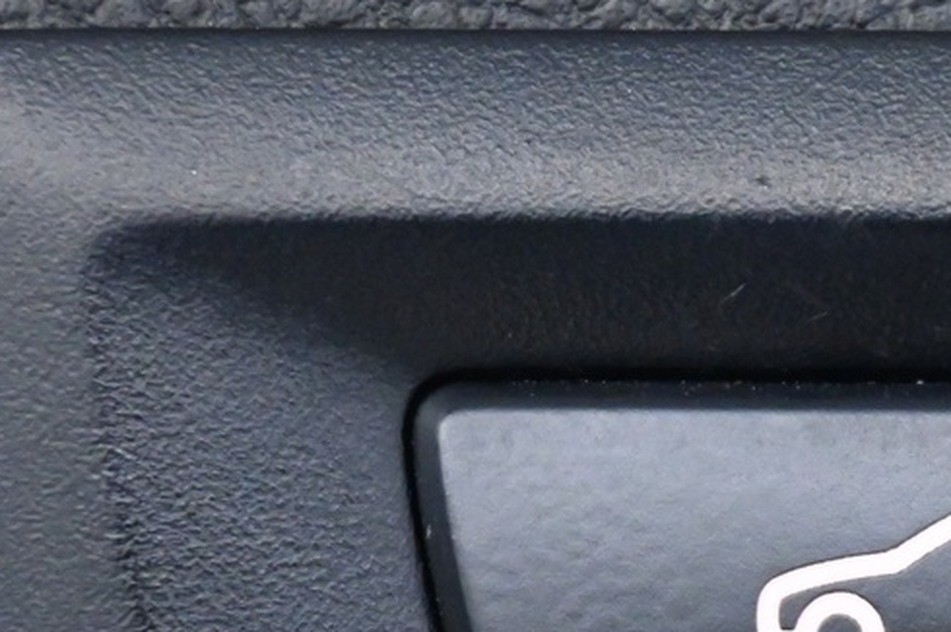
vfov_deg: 7.4
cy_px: 642
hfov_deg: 11.1
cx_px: 986
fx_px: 4848
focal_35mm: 184
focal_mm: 37
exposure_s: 1/60
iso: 4000
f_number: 5.3
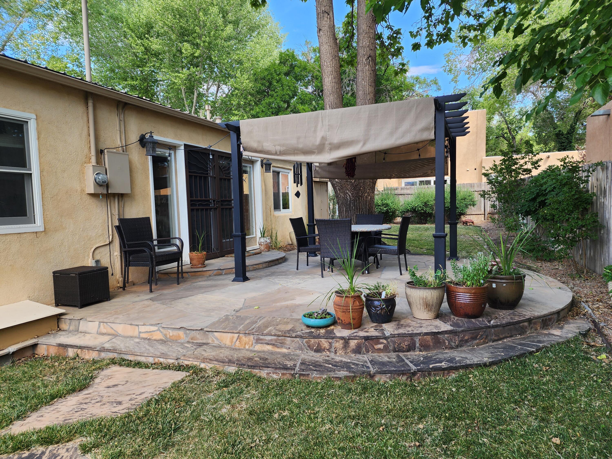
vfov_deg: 58.9
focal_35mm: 23
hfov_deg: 73.9
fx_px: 407
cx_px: 306
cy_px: 230
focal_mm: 6.4
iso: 25
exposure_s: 1/180
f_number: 1.8
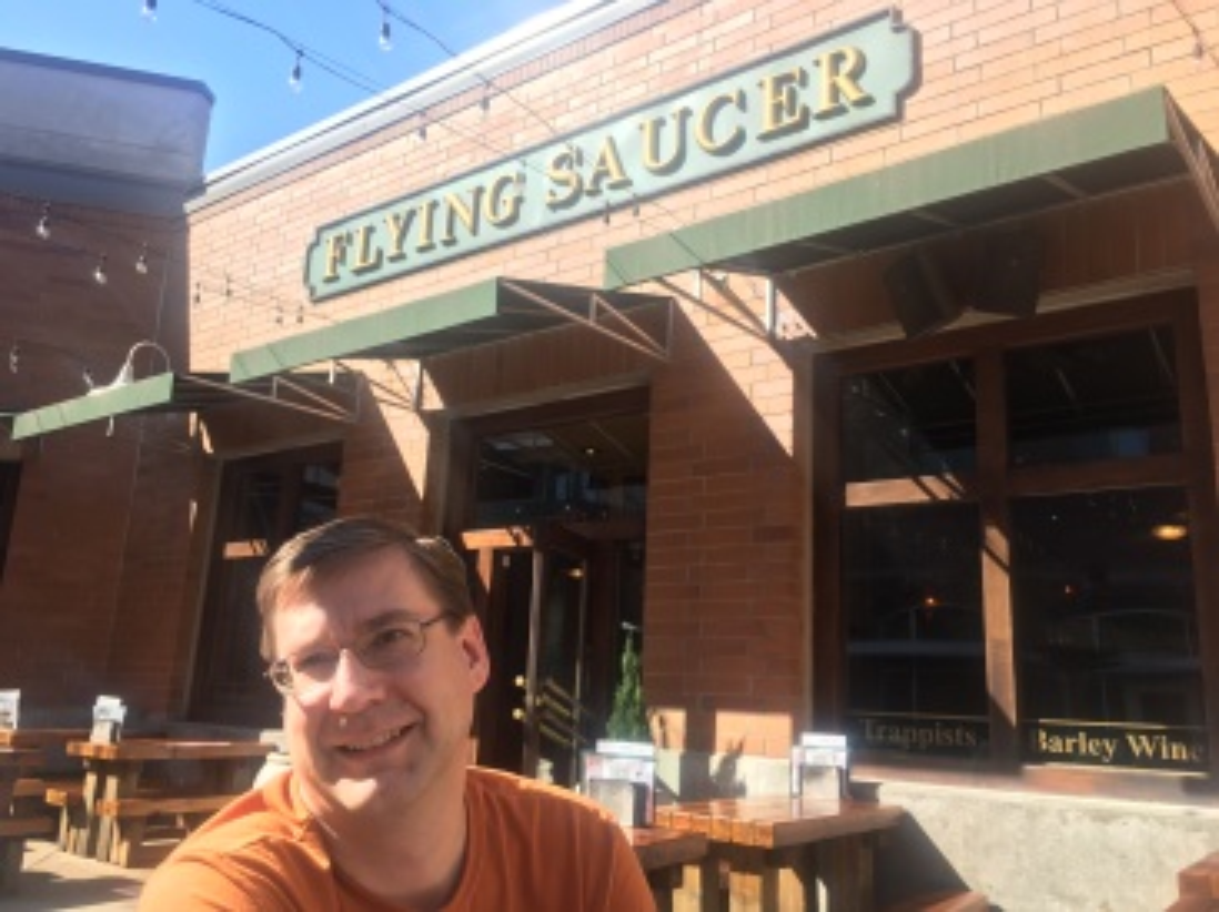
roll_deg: -2.4
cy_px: 456
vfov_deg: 48.2
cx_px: 610
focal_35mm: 29
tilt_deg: +12.9
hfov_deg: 61.7
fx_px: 1021
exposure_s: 1/493
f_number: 2.2
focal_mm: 4.15
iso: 25
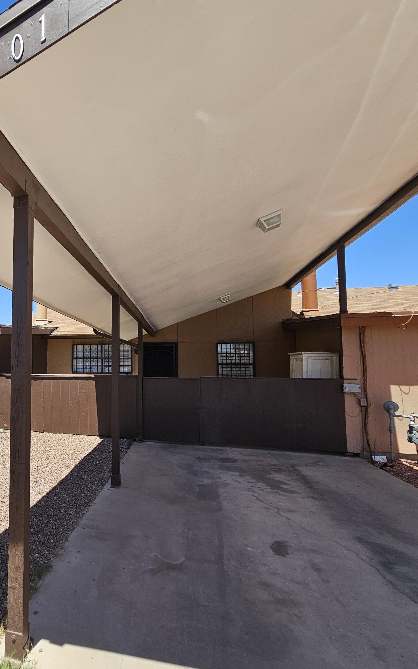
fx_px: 346
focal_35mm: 19
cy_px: 340
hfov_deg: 54.7
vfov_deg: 88.0
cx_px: 47
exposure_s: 1/1584
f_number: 2.2
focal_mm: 2.2
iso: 50
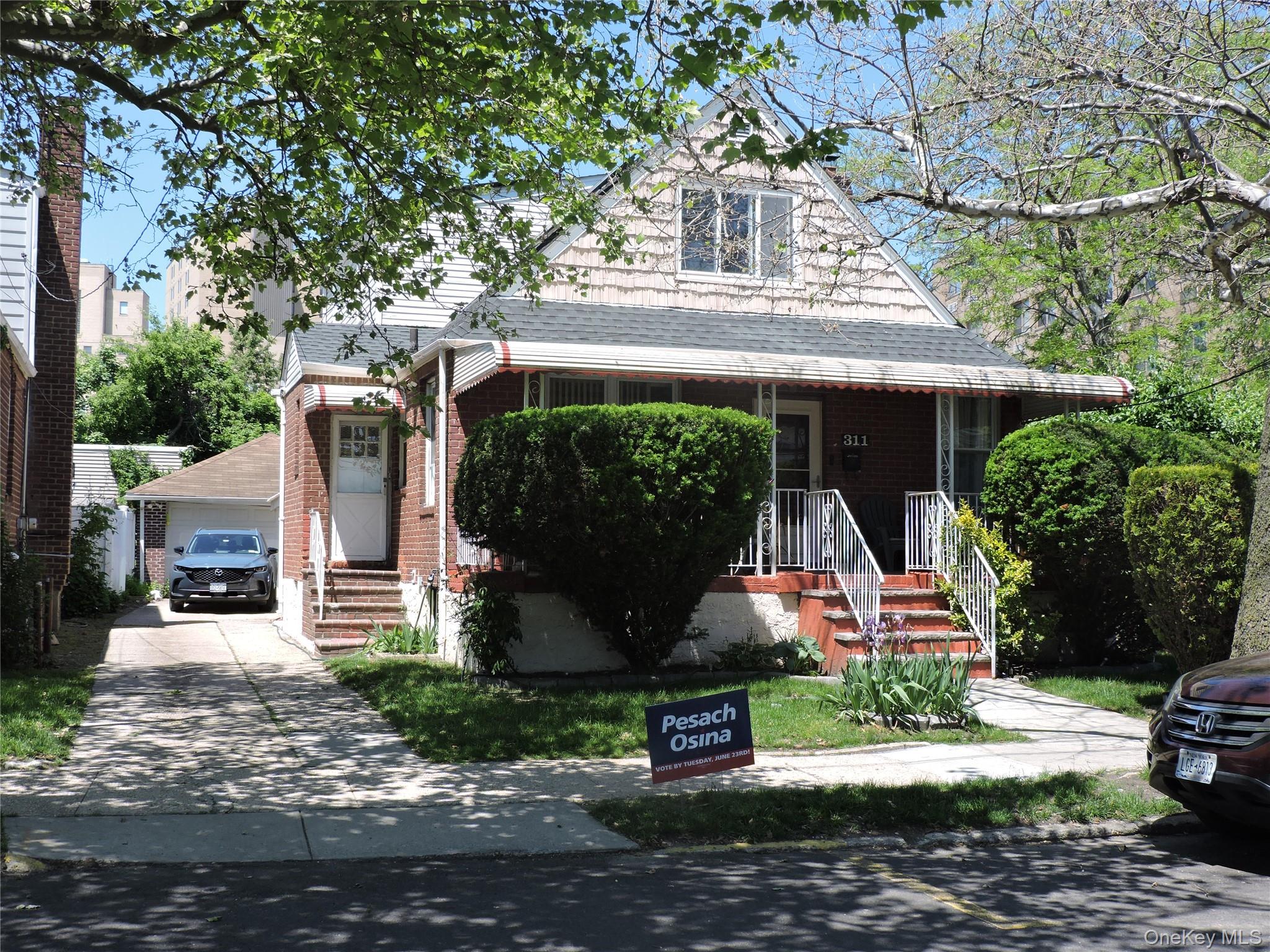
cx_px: 635
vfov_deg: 36.0
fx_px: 1468
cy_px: 476
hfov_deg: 46.8
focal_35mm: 40
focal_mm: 7.1
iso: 100
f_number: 3.3
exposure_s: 1/500
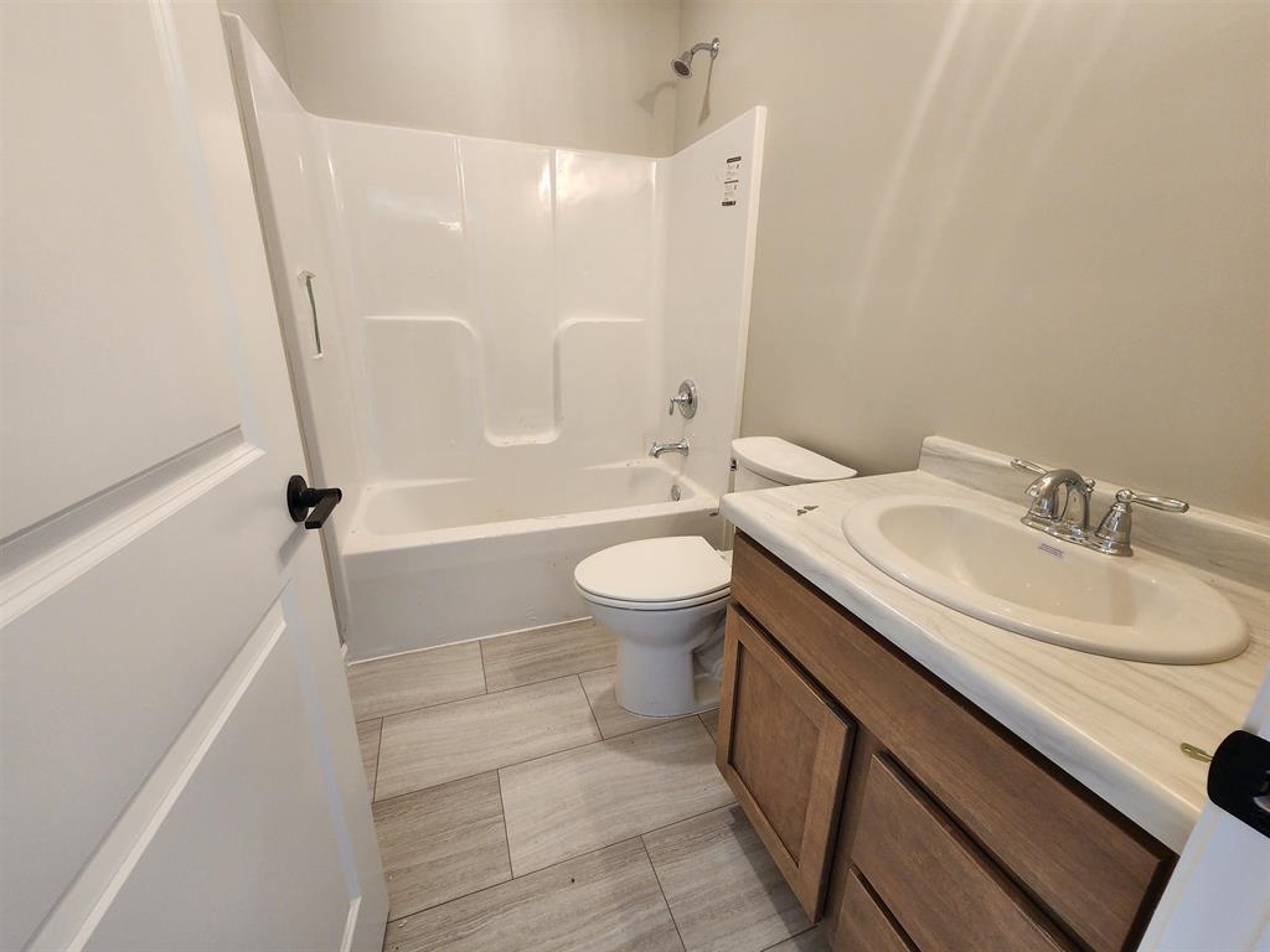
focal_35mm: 13
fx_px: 477
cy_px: 476
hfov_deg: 106.2
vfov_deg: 89.9
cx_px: 635
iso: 160
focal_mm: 2.2
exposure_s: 1/60
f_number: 2.2
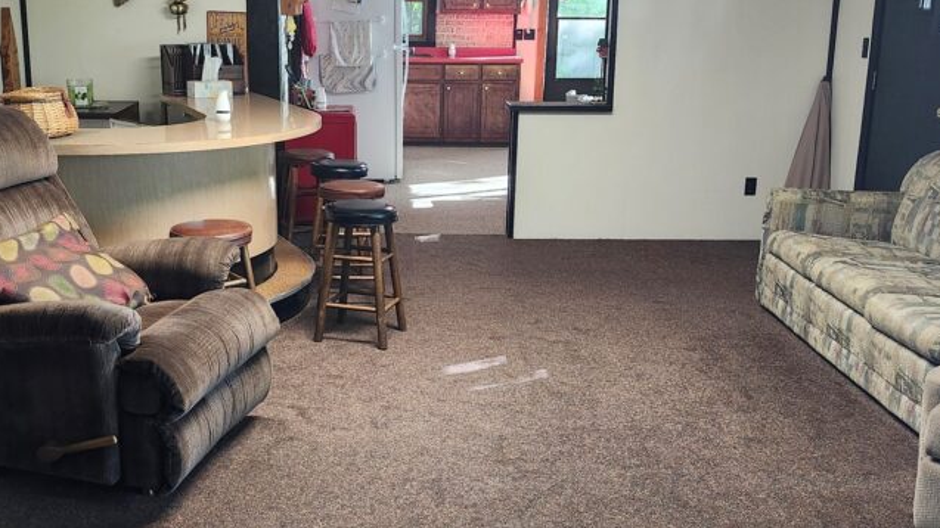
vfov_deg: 28.3
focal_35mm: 42
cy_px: 246
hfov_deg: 48.2
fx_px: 1047
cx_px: 404
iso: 500
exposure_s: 1/120
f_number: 1.8
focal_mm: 5.54
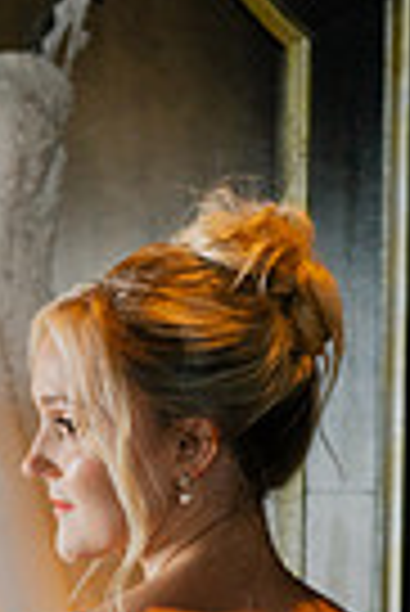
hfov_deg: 8.3
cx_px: -86
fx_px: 2811
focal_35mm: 165
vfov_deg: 12.0
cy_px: 828
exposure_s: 1/125
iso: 320
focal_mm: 50
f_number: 2.8
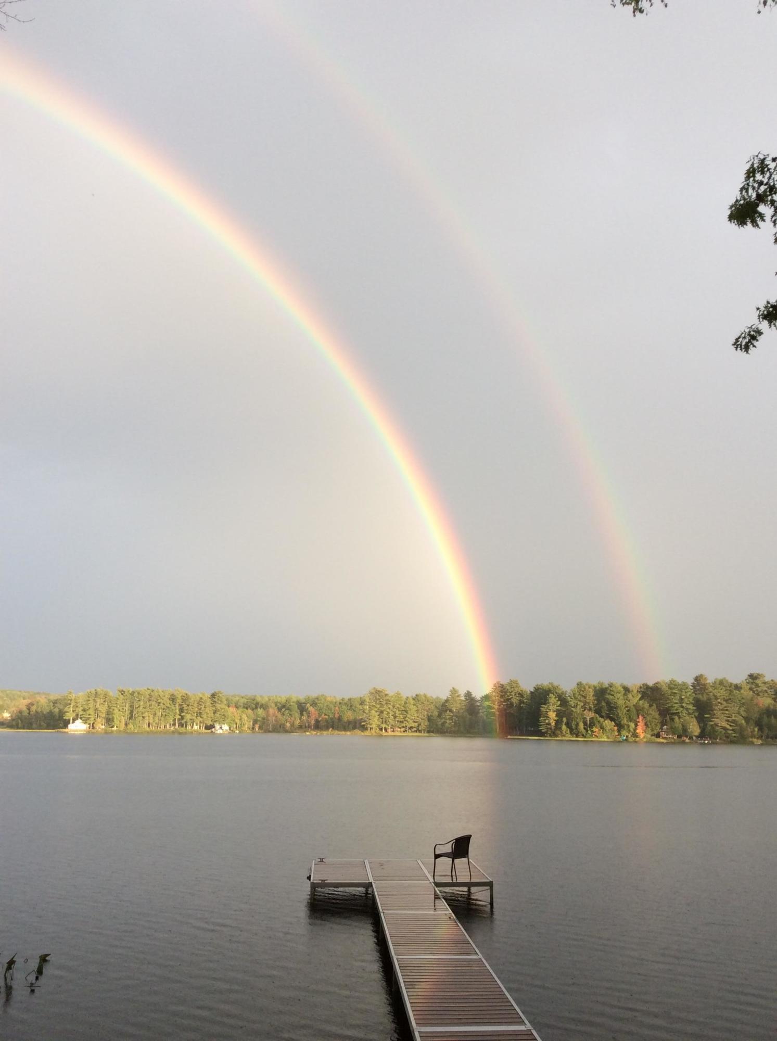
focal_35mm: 32
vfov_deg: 56.9
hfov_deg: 44.0
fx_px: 961
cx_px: 388
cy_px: 520
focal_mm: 3.3
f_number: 2.4
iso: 32
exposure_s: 1/122
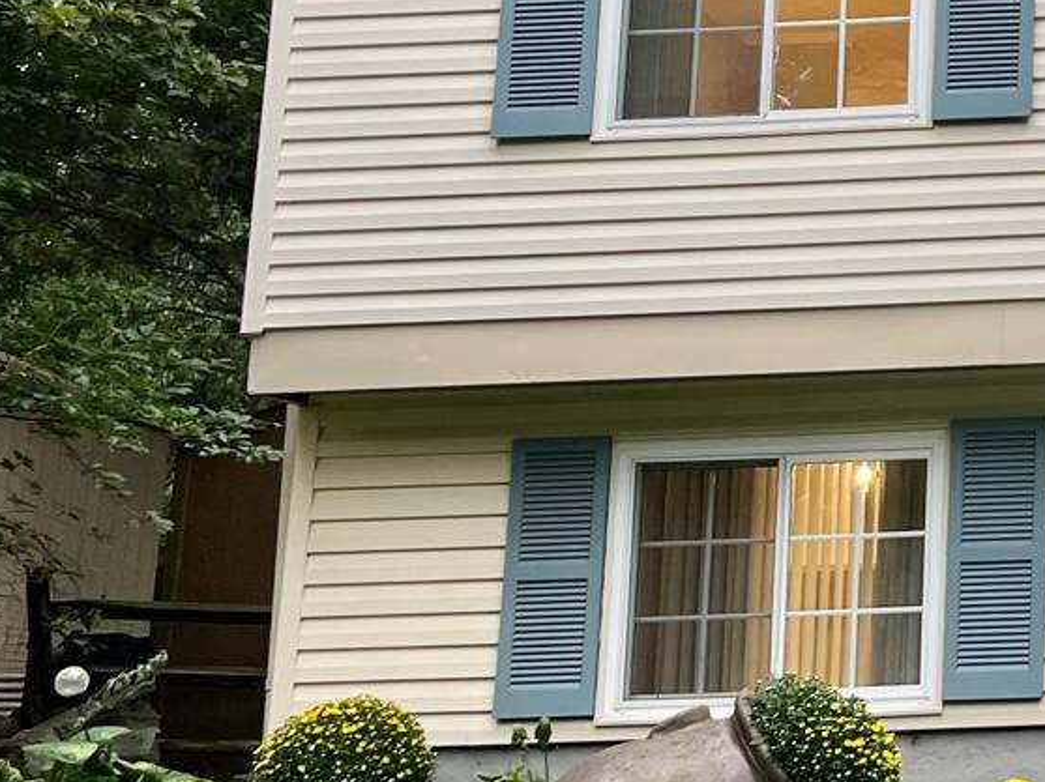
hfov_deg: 18.3
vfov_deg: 15.5
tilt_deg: +15.8
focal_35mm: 94
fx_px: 2836
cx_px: 1607
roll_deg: +1.3
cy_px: 47
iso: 64
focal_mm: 5.1
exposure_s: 1/60
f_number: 1.6
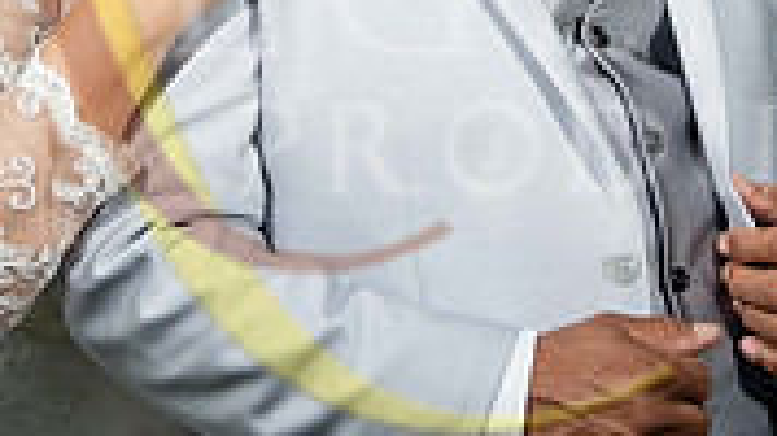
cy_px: -116
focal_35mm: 205
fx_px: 4222
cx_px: 358
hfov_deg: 10.5
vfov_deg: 5.9
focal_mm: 60
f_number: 2.5
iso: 200
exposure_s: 1/2500
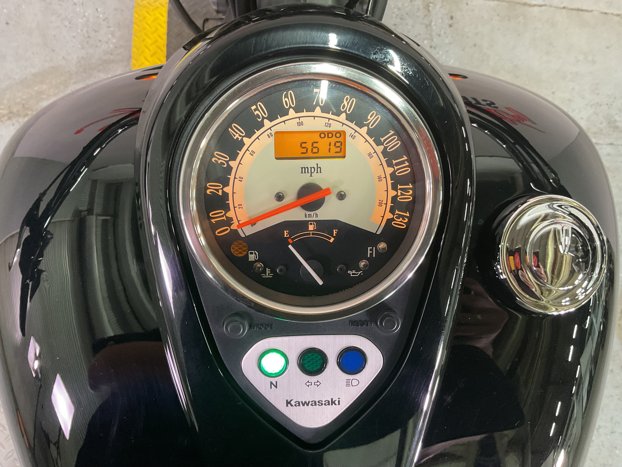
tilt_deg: -70.4
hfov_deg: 61.7
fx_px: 521
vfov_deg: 48.2
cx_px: 311
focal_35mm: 29
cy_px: 234
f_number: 1.8
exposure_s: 1/40
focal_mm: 3
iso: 200
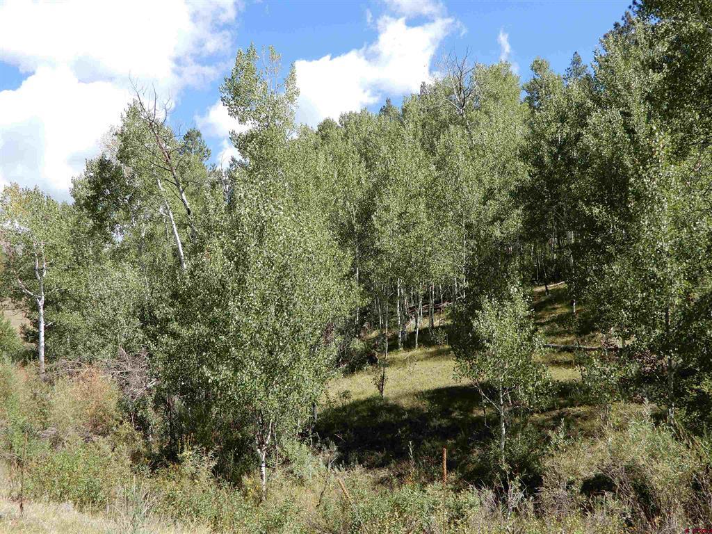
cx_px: 356
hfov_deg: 49.0
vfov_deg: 37.7
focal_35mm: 38
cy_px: 267
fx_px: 782
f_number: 4
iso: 80
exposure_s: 1/400
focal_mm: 6.8
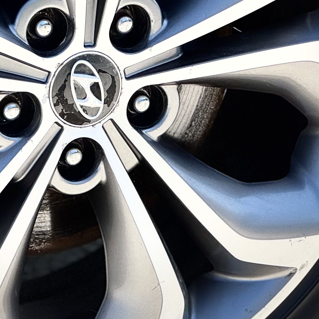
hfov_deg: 7.7
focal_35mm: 226
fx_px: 2356
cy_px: 82
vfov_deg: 7.7
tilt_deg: -17.9
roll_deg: +0.4
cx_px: 72
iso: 25
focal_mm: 9
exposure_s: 1/763
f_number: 2.8
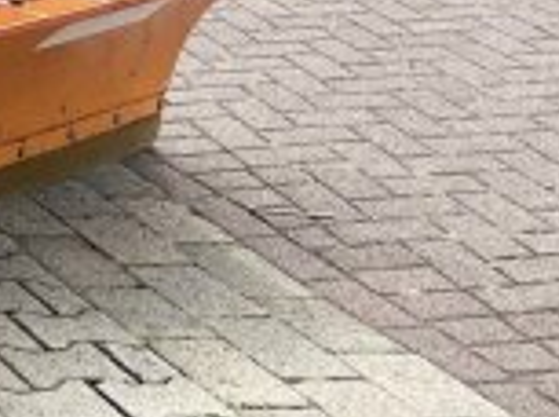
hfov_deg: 14.7
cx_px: -577
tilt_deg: -4.2
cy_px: -274
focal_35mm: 109
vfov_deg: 12.6
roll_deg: -1.0
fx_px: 1756
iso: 50
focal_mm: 5.7
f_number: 1.5
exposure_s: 1/3077
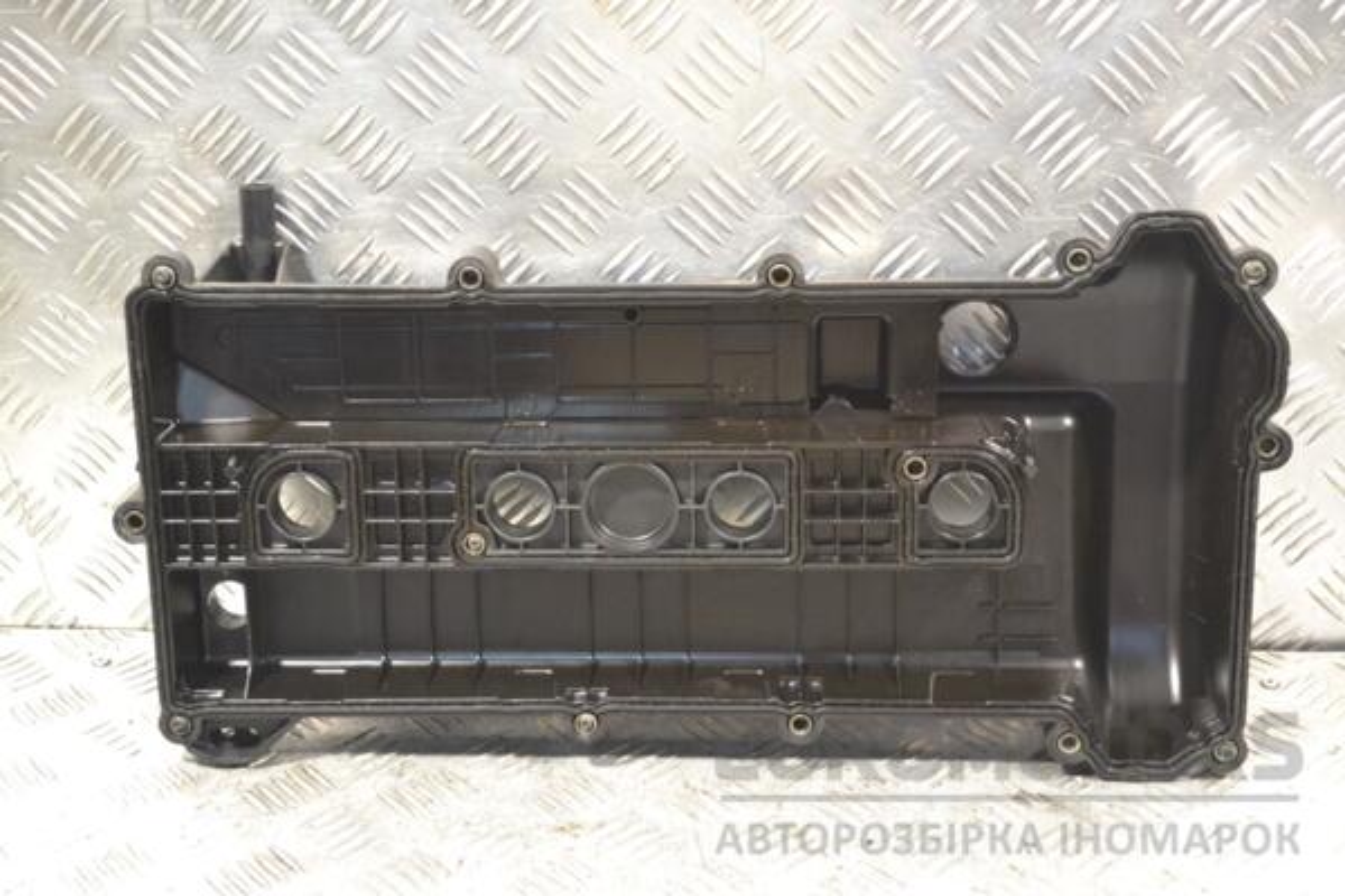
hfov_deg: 36.9
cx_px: 672
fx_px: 2017
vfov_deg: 25.1
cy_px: 448
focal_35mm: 54
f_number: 5
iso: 3200
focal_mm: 36
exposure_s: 1/125
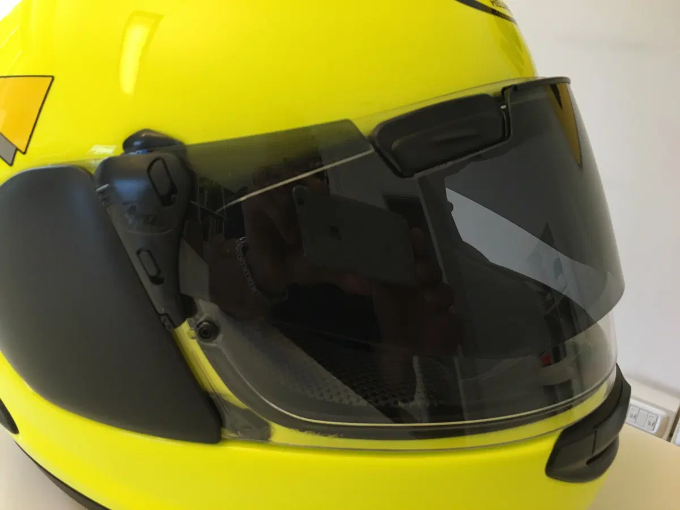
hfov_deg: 61.7
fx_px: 570
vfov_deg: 48.2
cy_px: 255
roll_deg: -7.2
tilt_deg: -19.4
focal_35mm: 29
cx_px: 340
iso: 160
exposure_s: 1/33
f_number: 2.2
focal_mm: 4.15
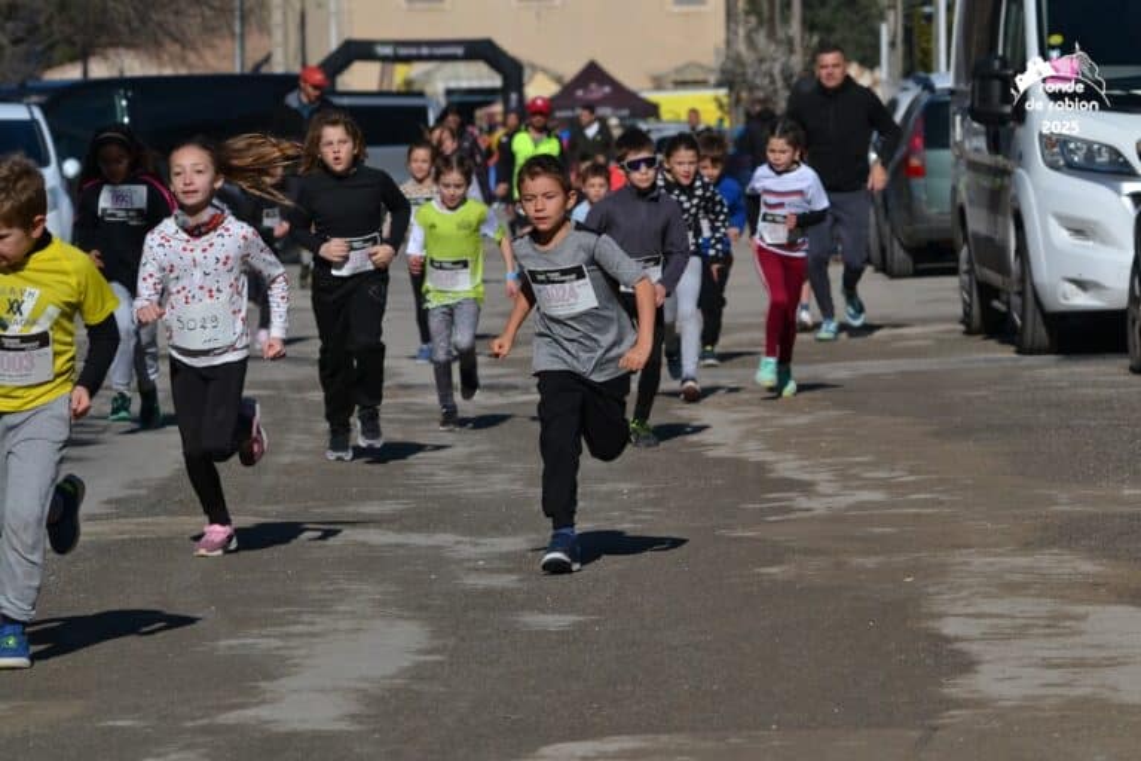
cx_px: 570
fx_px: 7131
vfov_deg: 6.1
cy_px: 380
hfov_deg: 9.1
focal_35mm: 225
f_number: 7.1
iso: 250
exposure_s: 1/2000
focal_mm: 150
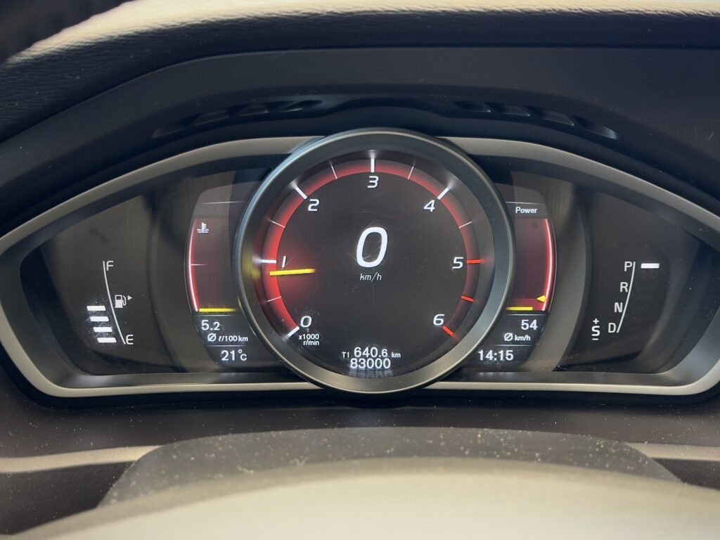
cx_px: 360
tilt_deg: -22.4
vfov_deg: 30.3
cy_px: 270
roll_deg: -1.0
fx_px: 998
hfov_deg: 39.7
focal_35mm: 48
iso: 500
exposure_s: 1/25
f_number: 1.78
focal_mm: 6.76
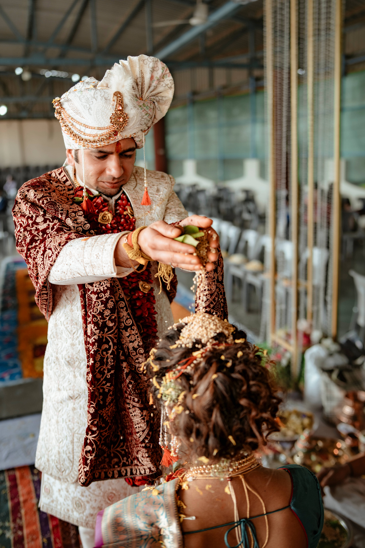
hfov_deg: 37.9
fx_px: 532
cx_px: 182
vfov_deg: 54.4
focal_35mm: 35
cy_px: 274
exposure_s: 1/400
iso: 250
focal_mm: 35
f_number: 2.2
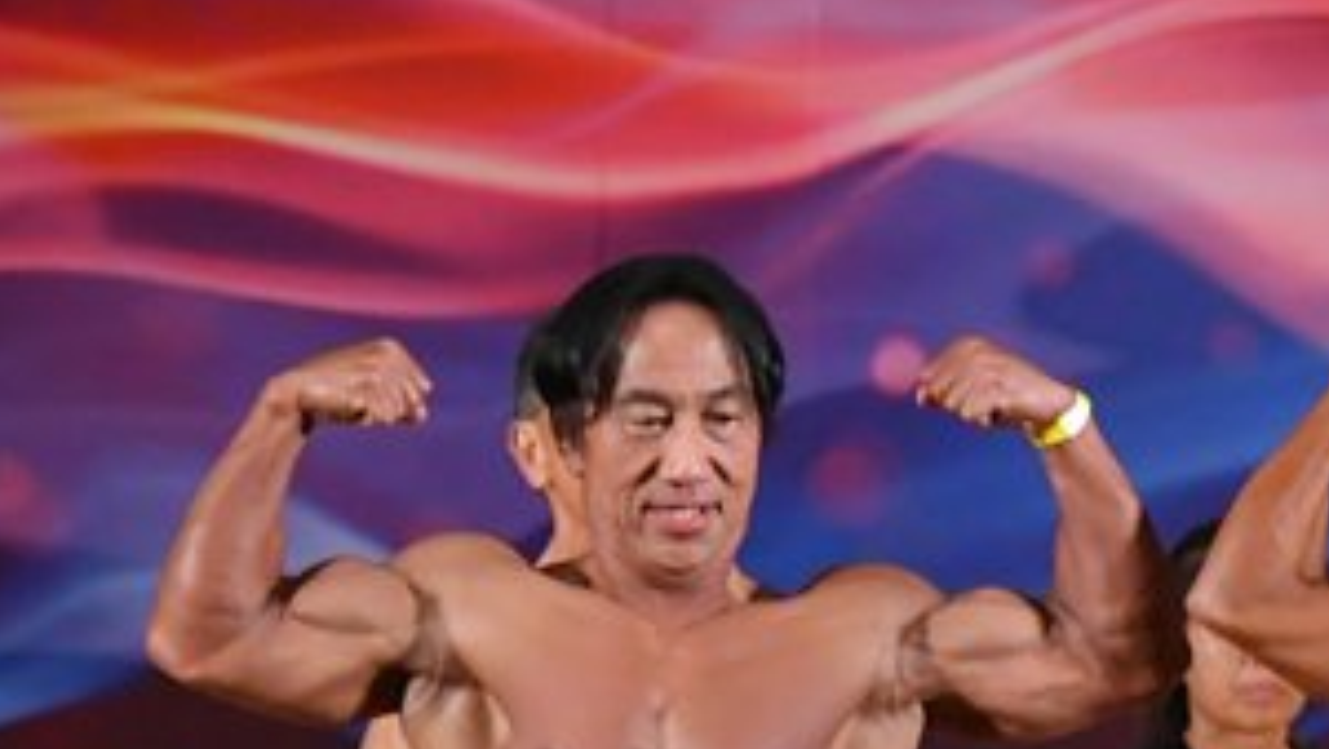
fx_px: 20693
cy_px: 1095
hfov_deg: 3.7
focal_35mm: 587
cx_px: 1274
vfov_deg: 2.1
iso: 3200
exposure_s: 1/400
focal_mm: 145
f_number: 5.6
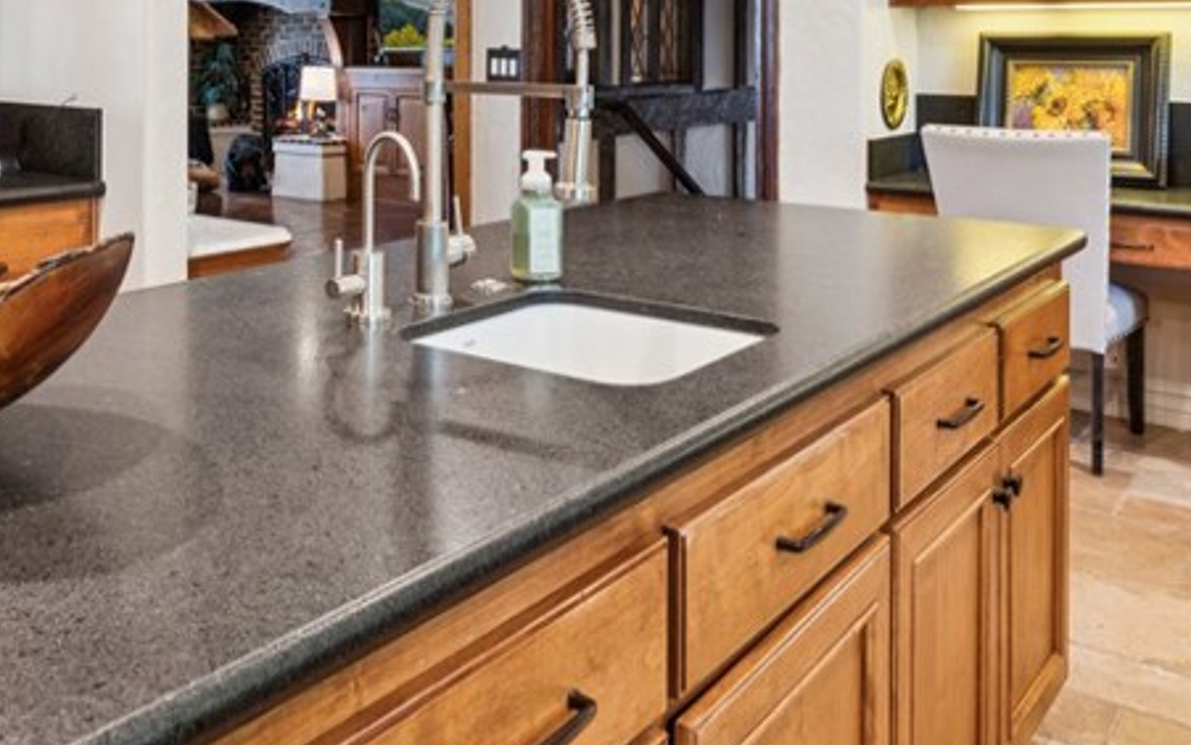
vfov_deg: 31.9
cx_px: 428
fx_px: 1216
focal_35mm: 37
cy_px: 34
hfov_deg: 51.5
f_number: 13
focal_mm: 16.2
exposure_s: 2
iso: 100
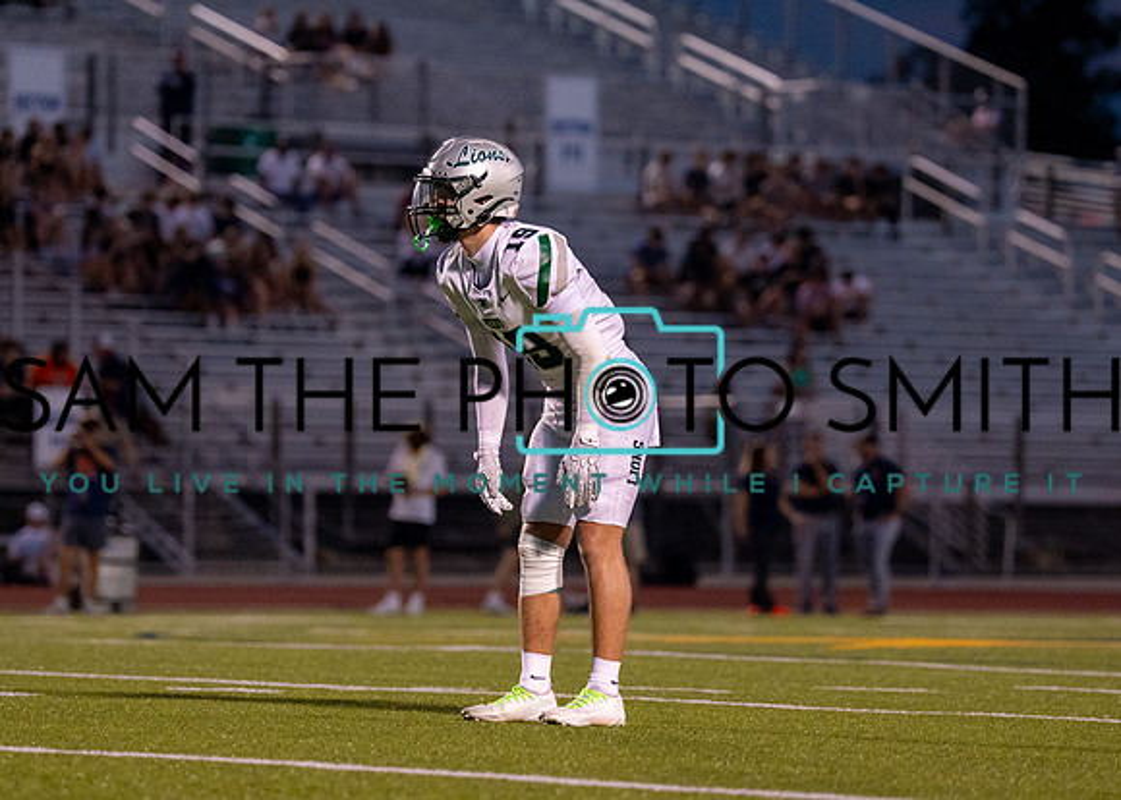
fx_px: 7359
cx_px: 538
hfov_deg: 8.7
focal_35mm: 231
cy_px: 382
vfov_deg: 6.2
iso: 2000
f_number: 2.8
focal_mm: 149
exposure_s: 1/1000
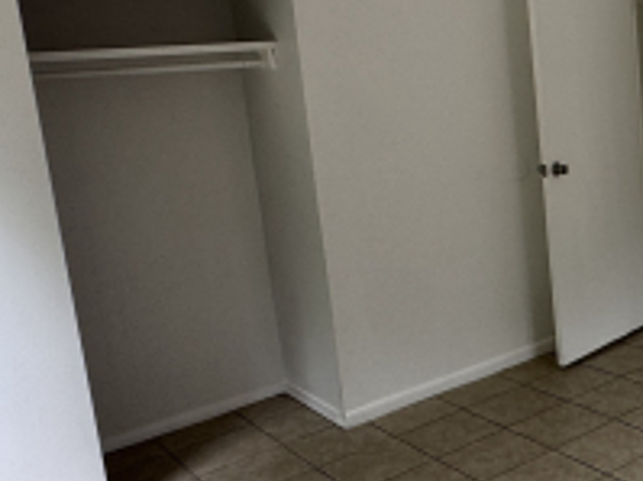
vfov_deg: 30.7
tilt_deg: -8.9
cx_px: 716
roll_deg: +3.5
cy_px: 174
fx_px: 873
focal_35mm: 47
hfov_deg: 34.6
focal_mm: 2.22
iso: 80
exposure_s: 1/99
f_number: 2.2
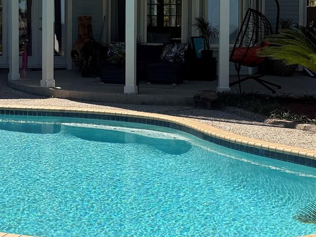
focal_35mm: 76
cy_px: 32
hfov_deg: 25.4
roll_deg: -0.8
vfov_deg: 19.1
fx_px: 694
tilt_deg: -0.2
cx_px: 85
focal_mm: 6.76
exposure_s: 1/4405
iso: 80
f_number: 1.78
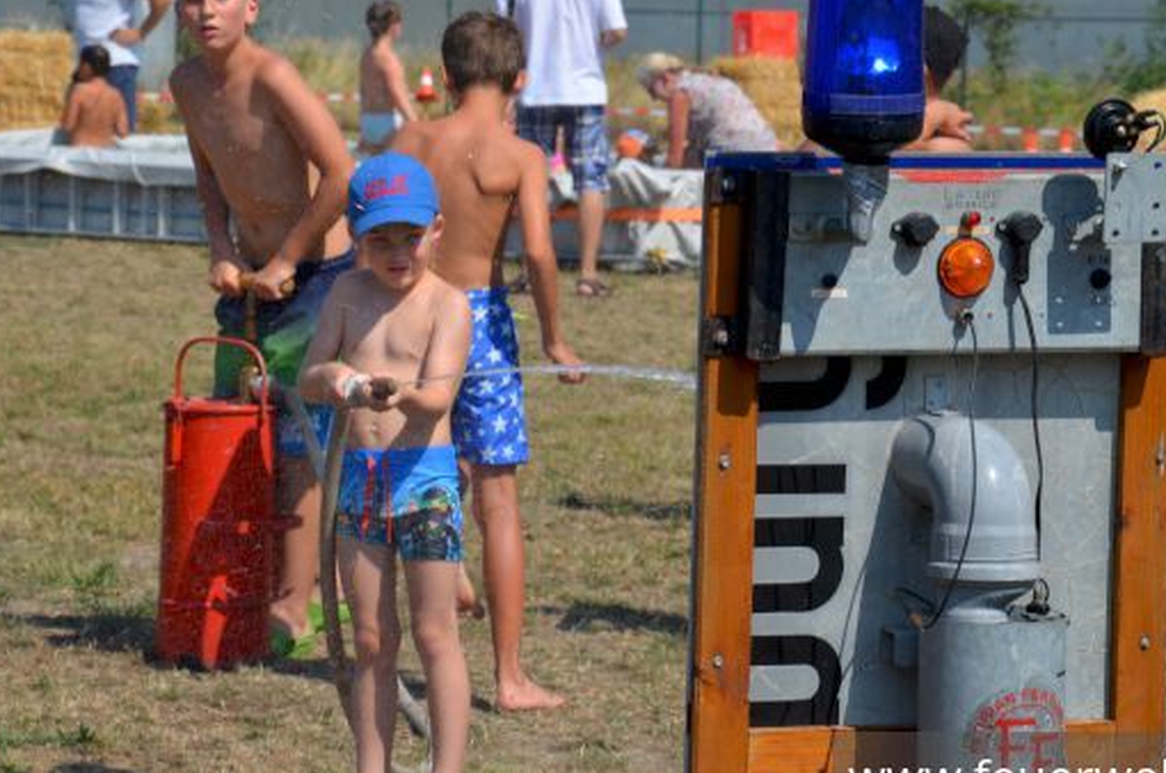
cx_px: 640
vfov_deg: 7.9
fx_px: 5560
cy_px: 338
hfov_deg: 12.0
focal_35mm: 172
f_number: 9
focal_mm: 90
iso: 100
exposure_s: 1/320
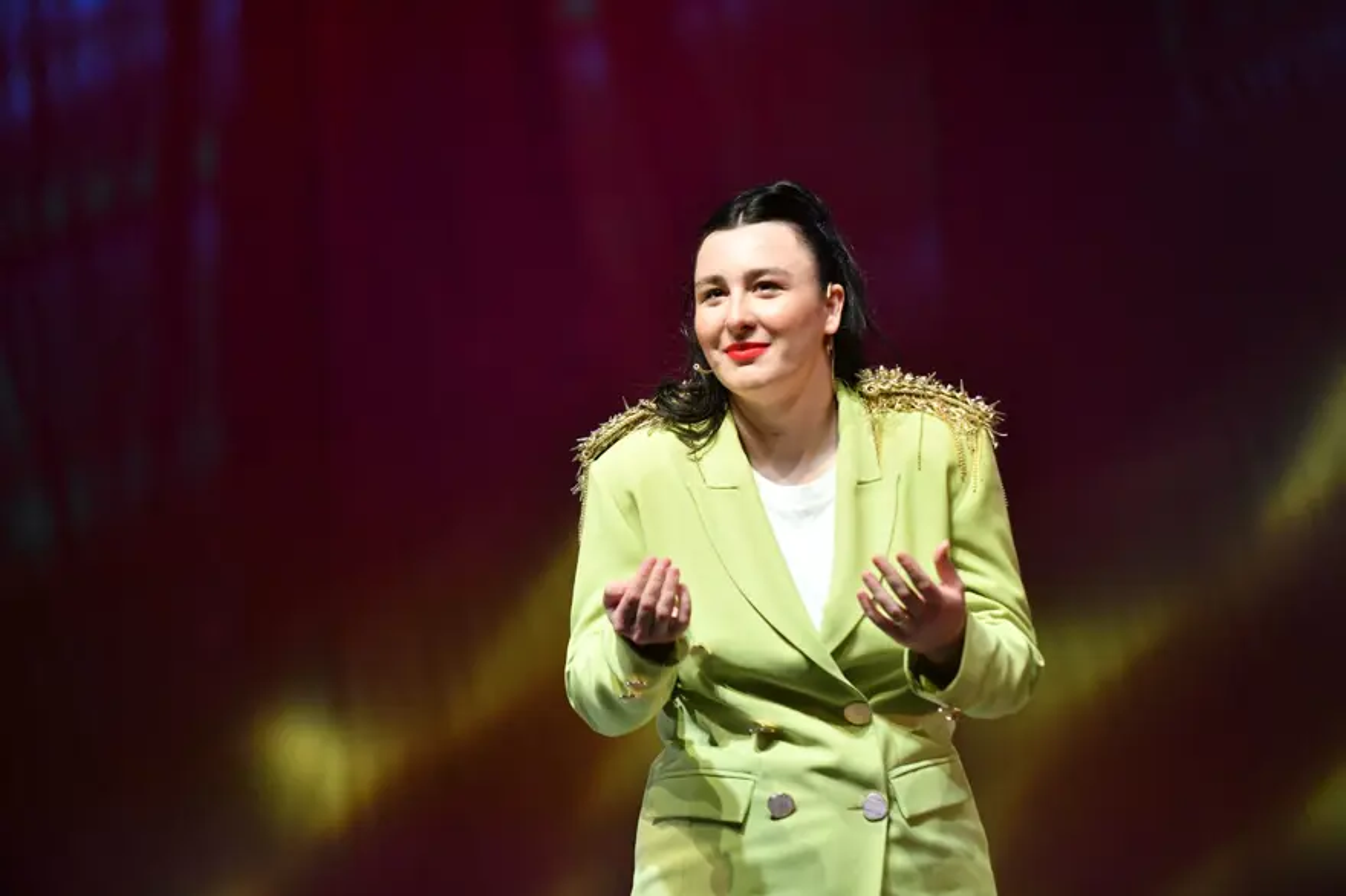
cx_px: 673
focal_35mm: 200
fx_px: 7475
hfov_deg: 10.3
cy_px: 448
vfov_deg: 6.9
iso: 2500
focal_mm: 200
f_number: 2.8
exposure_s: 1/500
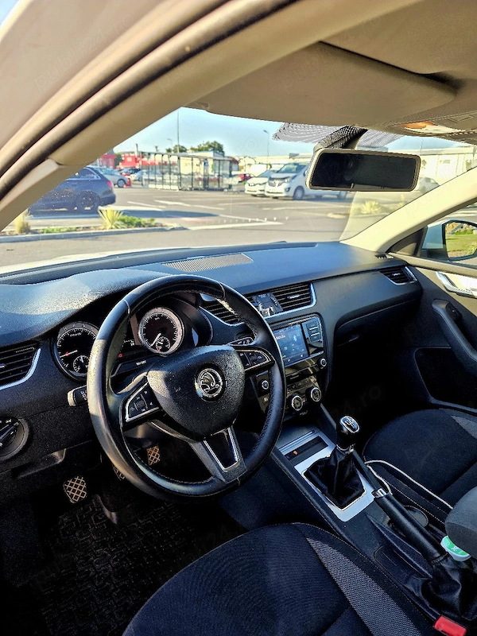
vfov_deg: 73.9
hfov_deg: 58.9
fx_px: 423
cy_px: 318
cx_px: 238
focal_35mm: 23
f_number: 1.7
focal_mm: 6.3
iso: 40
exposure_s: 1/182
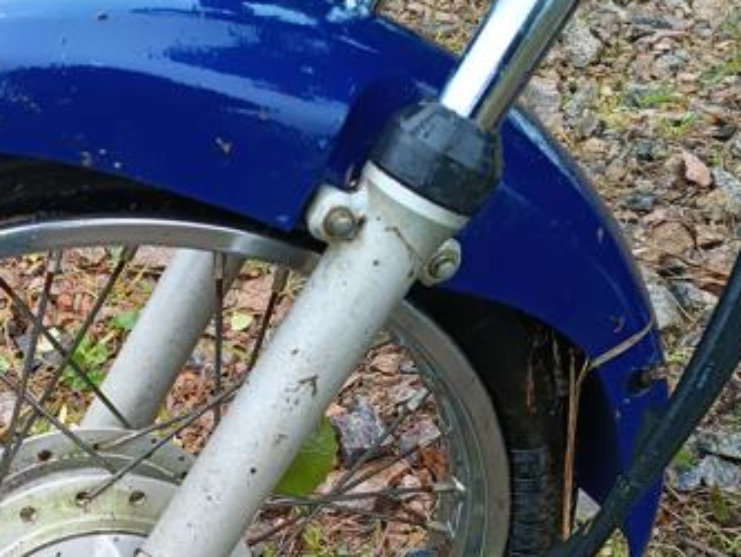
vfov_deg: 28.2
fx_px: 1071
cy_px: 488
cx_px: 80
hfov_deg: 36.0
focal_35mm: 50
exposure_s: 1/177
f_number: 1.8
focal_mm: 4.81
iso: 142
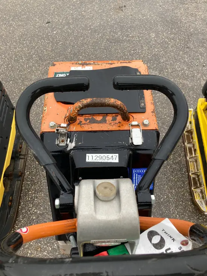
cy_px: 138
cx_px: 104
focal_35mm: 28
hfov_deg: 49.8
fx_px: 223
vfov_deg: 63.4
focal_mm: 3.99
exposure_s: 1/121
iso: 80
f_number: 1.8
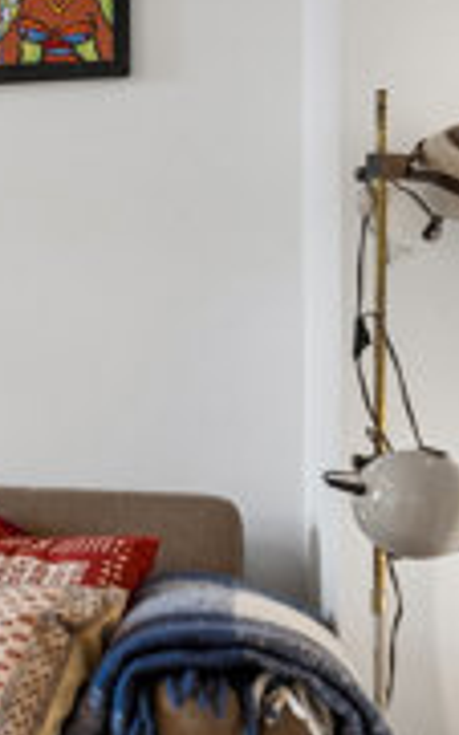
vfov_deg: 28.5
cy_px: 274
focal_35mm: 72
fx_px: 1442
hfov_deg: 14.1
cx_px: -548
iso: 160
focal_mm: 16
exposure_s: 1
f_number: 8
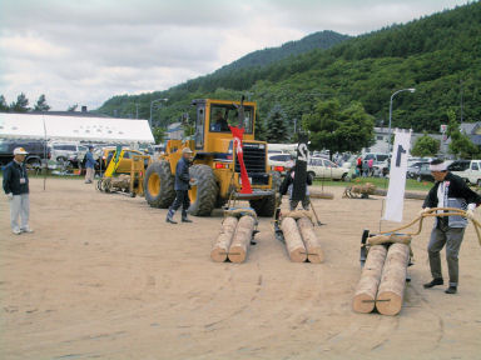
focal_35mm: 62
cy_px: 180
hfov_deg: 31.2
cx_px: 240
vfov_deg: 23.7
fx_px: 862
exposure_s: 1/800
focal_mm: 10.2
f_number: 5.6
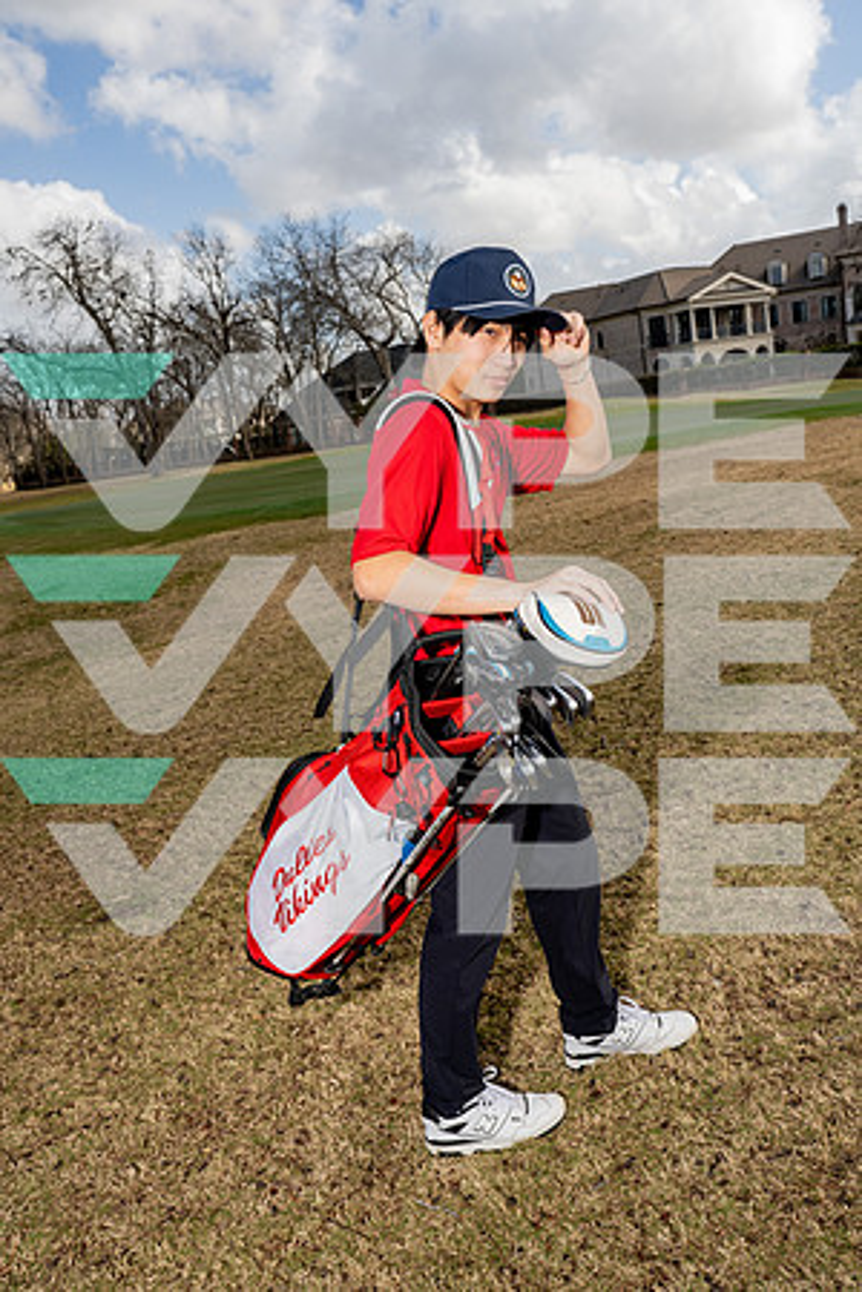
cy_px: 646
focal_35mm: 32
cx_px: 431
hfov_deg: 41.1
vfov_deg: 58.7
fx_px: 1149
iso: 100
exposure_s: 1/250
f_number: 8
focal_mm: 32
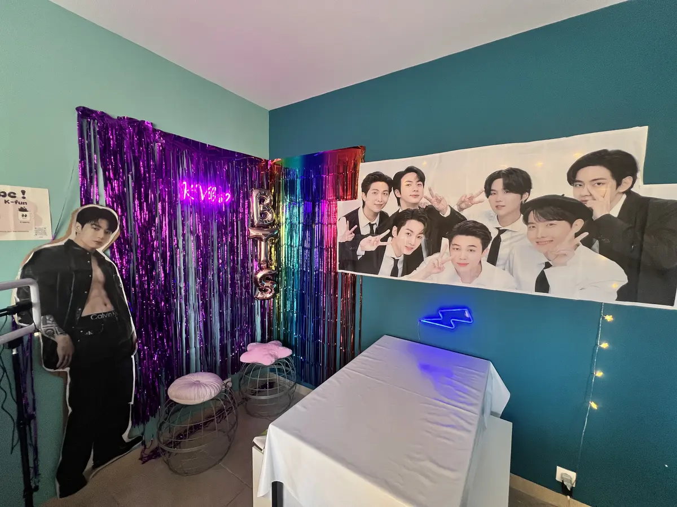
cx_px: 338
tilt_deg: -4.8
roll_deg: -1.1
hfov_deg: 106.2
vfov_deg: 89.9
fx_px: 254
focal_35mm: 13
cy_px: 254
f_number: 1.8
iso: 250
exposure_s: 1/99
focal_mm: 1.57
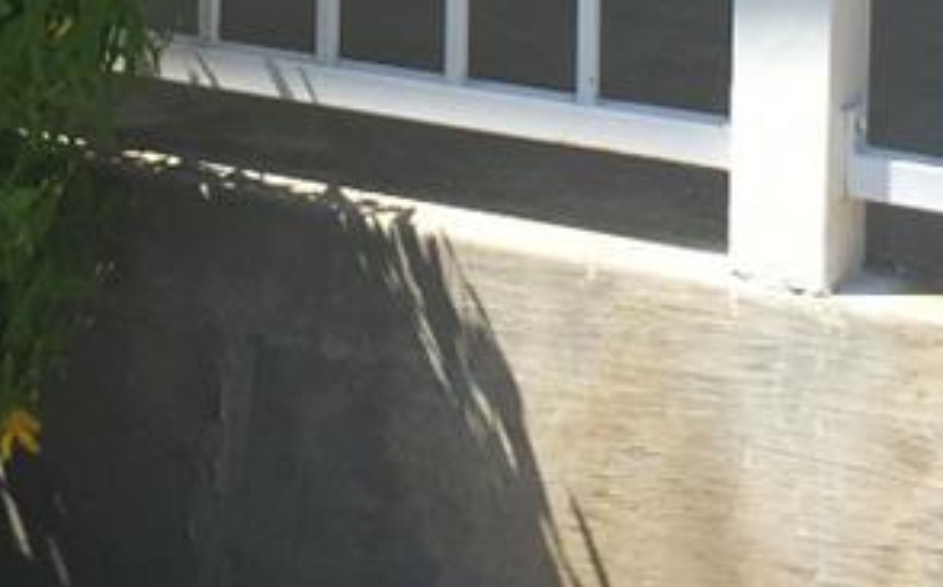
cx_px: 141
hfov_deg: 13.3
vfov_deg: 8.0
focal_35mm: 157
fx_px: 4030
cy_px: -584
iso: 32
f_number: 2.2
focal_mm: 4.15
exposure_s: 1/989
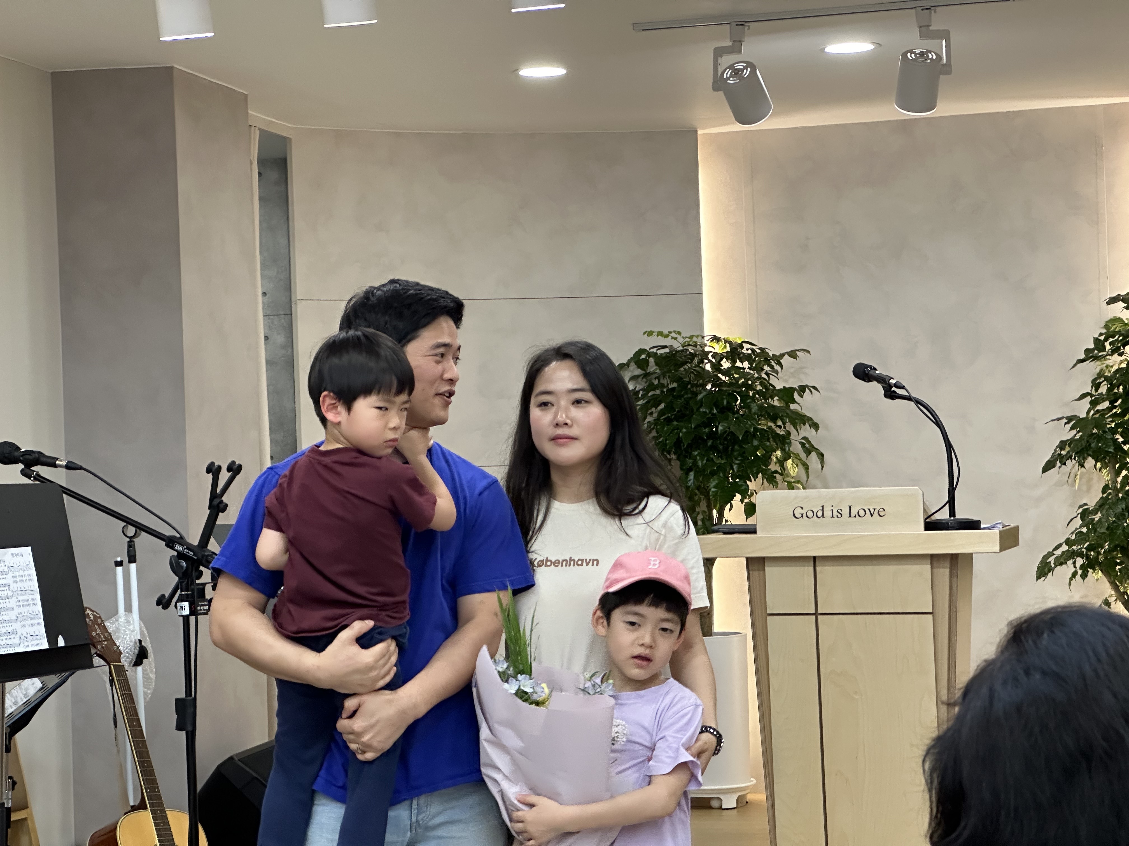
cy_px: 423
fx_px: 2511
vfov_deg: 19.1
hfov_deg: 25.3
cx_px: 564
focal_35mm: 77
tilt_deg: +1.5
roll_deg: +1.4
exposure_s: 1/120
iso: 250
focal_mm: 9
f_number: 2.8
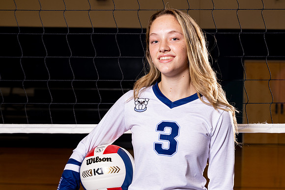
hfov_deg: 22.9
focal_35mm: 89
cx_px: 156
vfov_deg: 15.3
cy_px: 137
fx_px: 704
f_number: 5.6
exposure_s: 1/125
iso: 250
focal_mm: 58
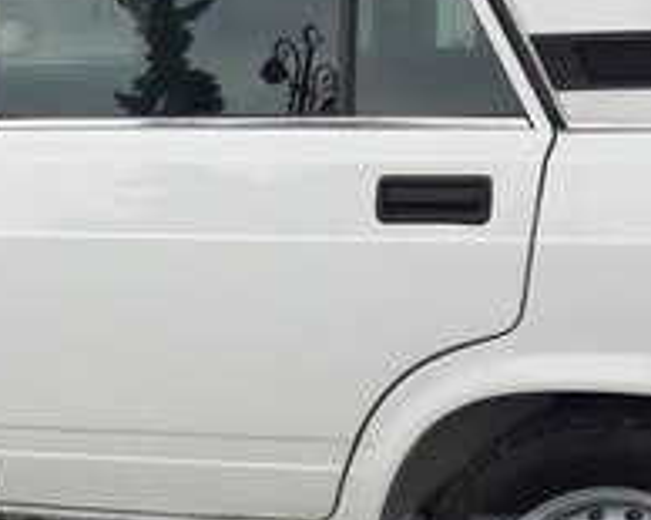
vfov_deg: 16.1
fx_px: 1791
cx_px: 201
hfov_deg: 20.5
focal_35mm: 93
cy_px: 565
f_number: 1.9
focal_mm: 3.7
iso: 40
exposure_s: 1/1580
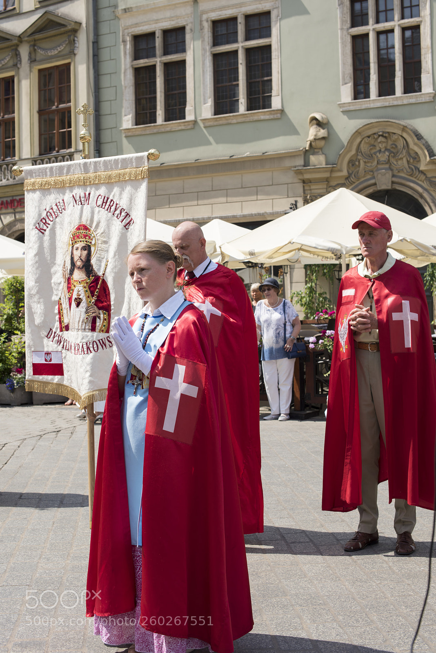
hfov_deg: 27.0
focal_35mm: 50
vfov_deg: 39.6
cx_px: 218
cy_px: 326
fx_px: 907
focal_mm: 50
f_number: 8
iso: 100
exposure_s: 1/250
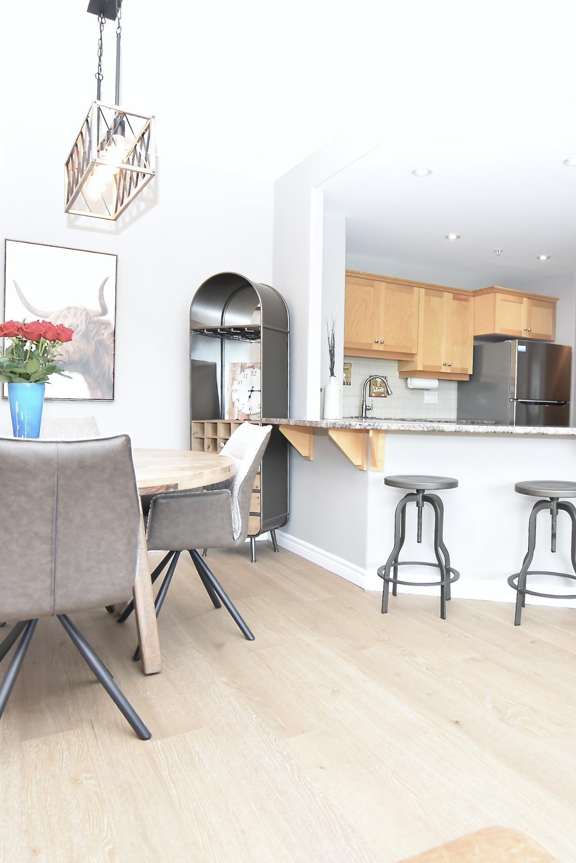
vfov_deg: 76.1
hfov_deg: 54.5
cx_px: 361
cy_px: 427
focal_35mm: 23
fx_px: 552
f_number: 4
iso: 720
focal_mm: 10
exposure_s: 1/60
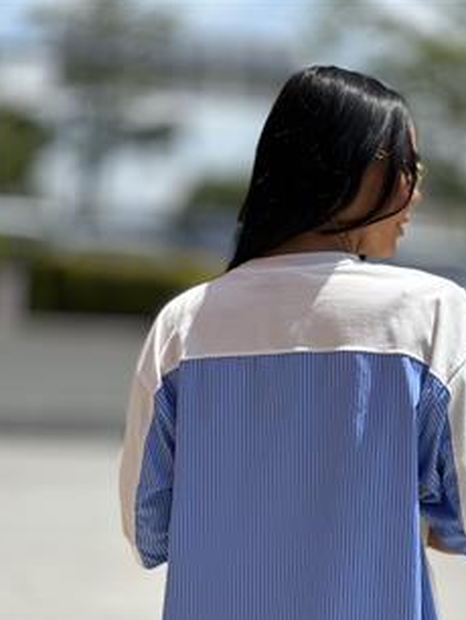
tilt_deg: -1.8
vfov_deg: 18.8
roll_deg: -3.1
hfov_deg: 14.2
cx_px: 292
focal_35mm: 104
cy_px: 416
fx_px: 1864
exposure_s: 1/827
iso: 32
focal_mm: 9
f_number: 2.8
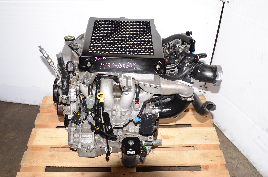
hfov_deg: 53.2
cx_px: 134
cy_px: 88
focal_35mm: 36
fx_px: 267
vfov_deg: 36.7
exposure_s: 1/125
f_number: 4
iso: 100
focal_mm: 24
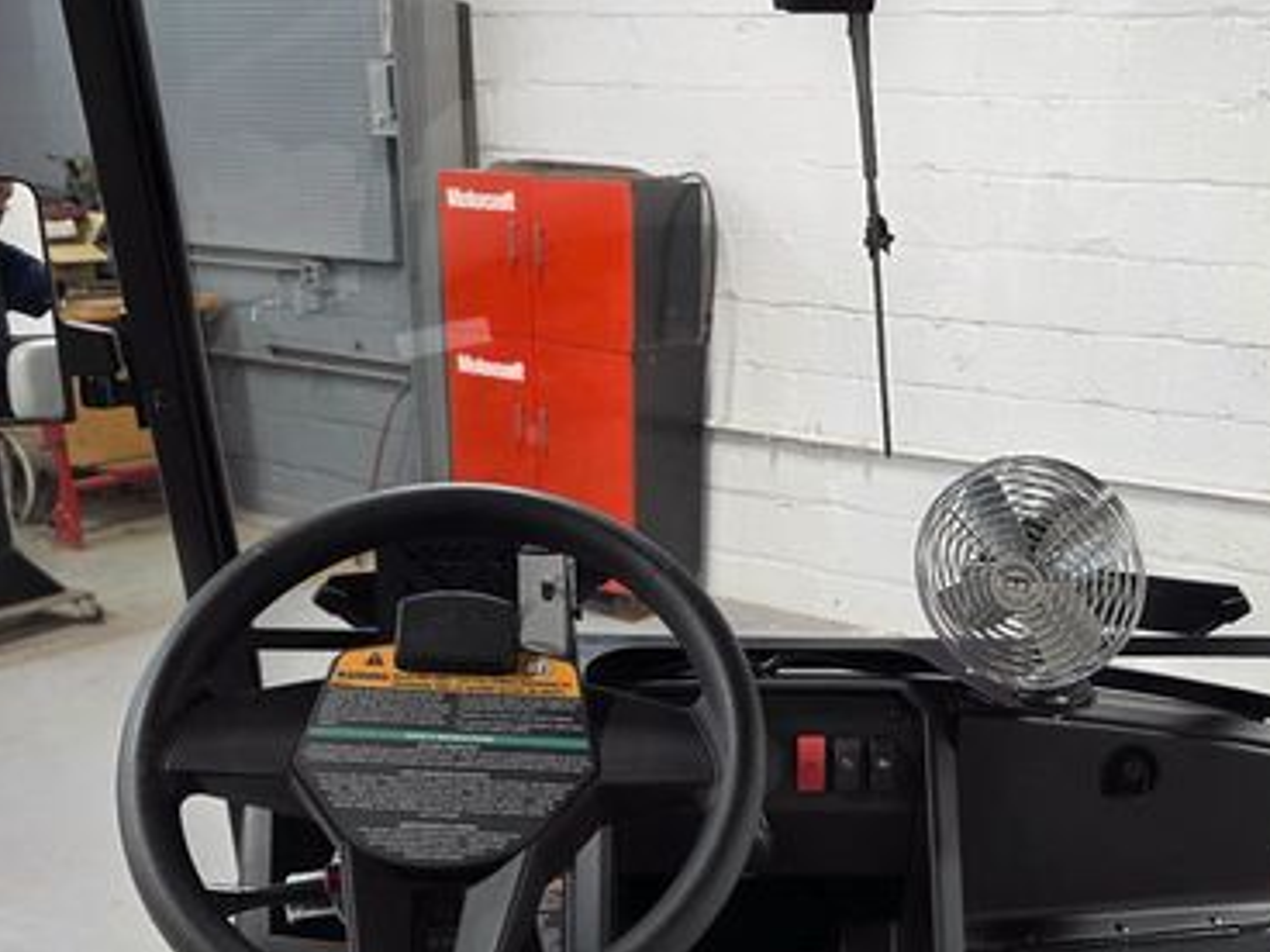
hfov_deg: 46.5
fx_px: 1468
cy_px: 762
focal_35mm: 40
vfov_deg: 34.8
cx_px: 770
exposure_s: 1/120
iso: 160
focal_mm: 6.3
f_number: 1.7
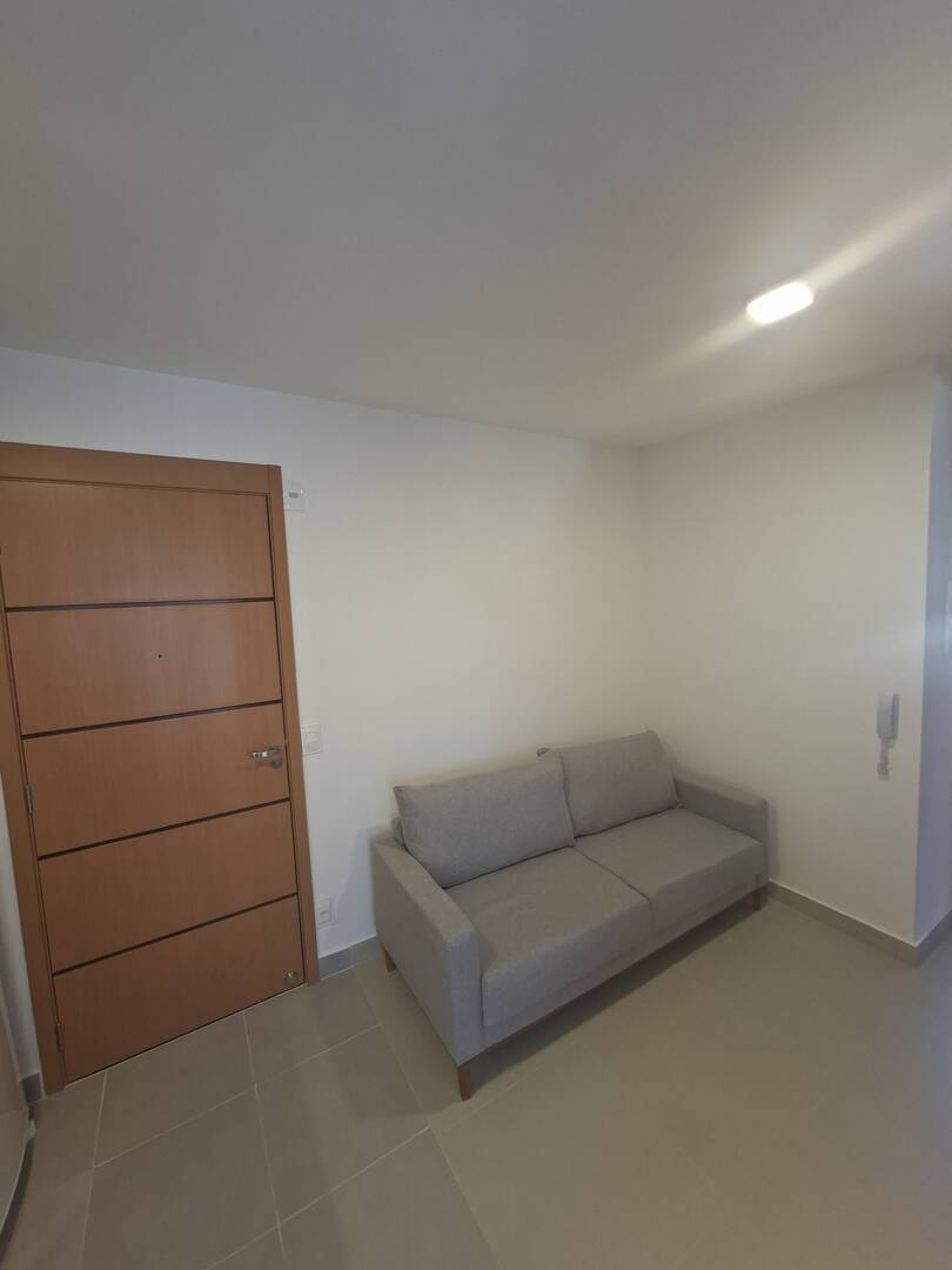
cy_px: 635
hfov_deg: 89.9
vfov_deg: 106.2
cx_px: 476
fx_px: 477
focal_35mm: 13
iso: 160
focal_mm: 1.74
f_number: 2.2
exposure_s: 1/40
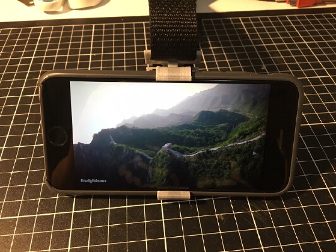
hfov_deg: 61.6
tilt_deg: -49.6
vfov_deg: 48.2
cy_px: 126
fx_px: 282
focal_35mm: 29
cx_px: 168
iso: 250
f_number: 2.2
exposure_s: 1/33
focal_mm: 4.15
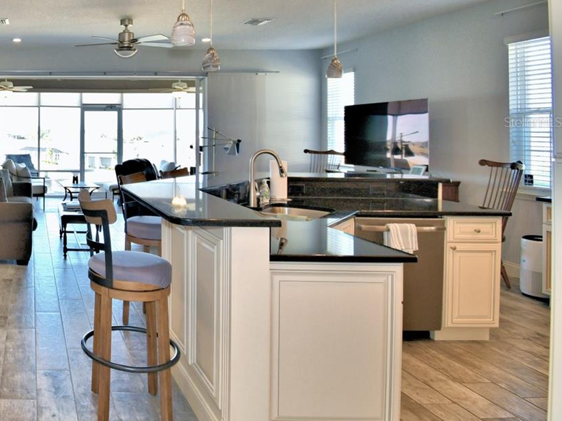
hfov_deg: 52.5
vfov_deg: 48.4
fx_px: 455
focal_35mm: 28
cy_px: 122
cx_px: 19
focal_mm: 10
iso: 125
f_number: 4.5
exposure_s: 1/60
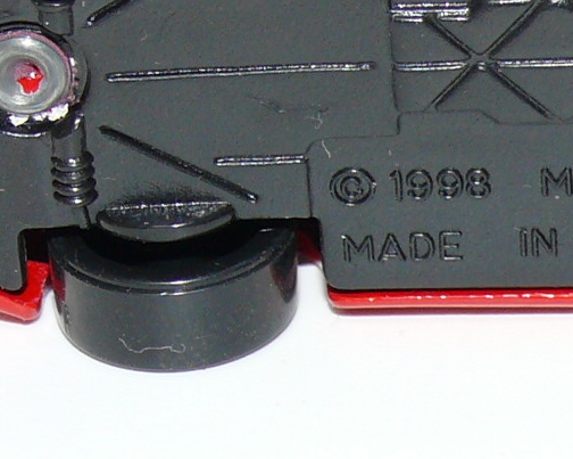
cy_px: -11
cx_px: 630
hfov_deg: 6.1
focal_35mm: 316
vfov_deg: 4.9
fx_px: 5358
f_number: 4
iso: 100
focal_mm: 13.3
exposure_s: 1/30
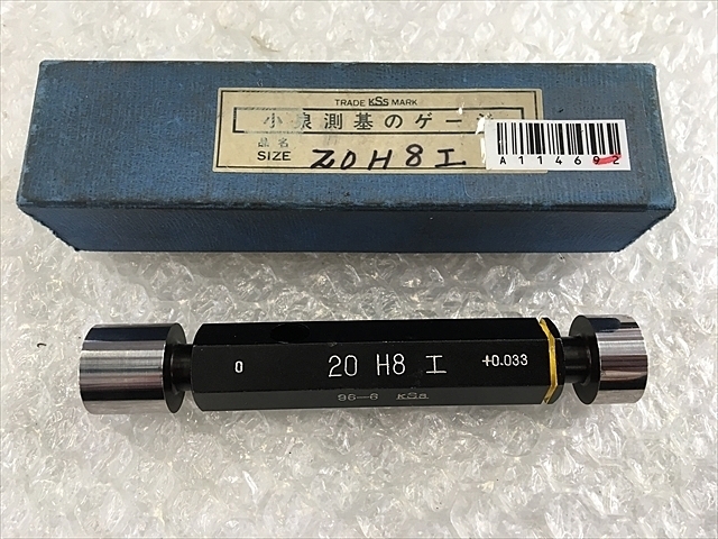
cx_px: 359
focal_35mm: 29
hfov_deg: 61.7
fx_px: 602
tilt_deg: -73.4
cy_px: 270
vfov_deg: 48.2
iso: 32
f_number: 2.2
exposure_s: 1/30
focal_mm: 4.15
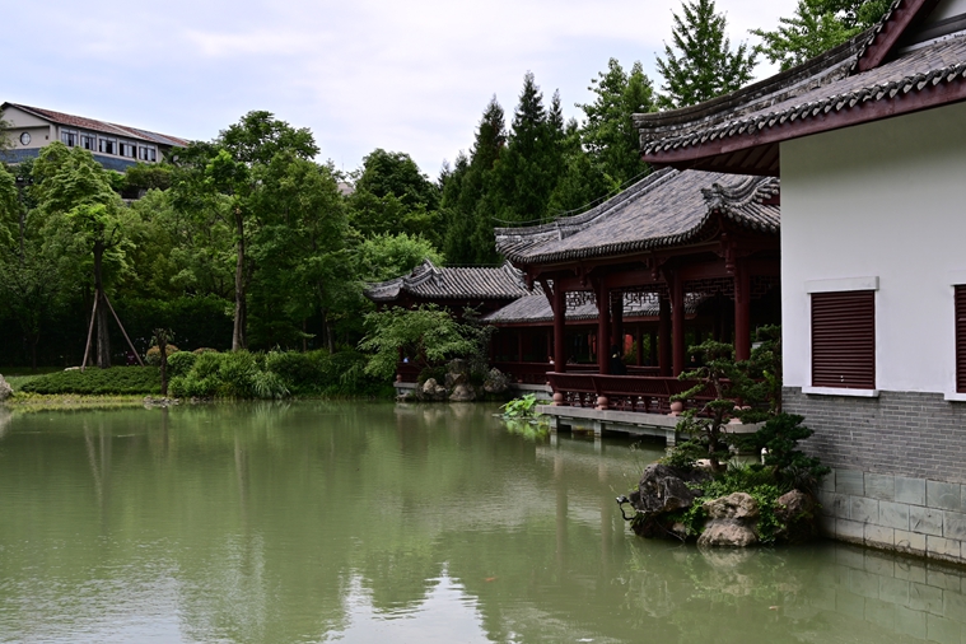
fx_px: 1336
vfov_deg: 27.0
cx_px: 703
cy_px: 402
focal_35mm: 50
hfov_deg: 38.9
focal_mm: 31.5
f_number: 8
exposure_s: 1/250
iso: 100
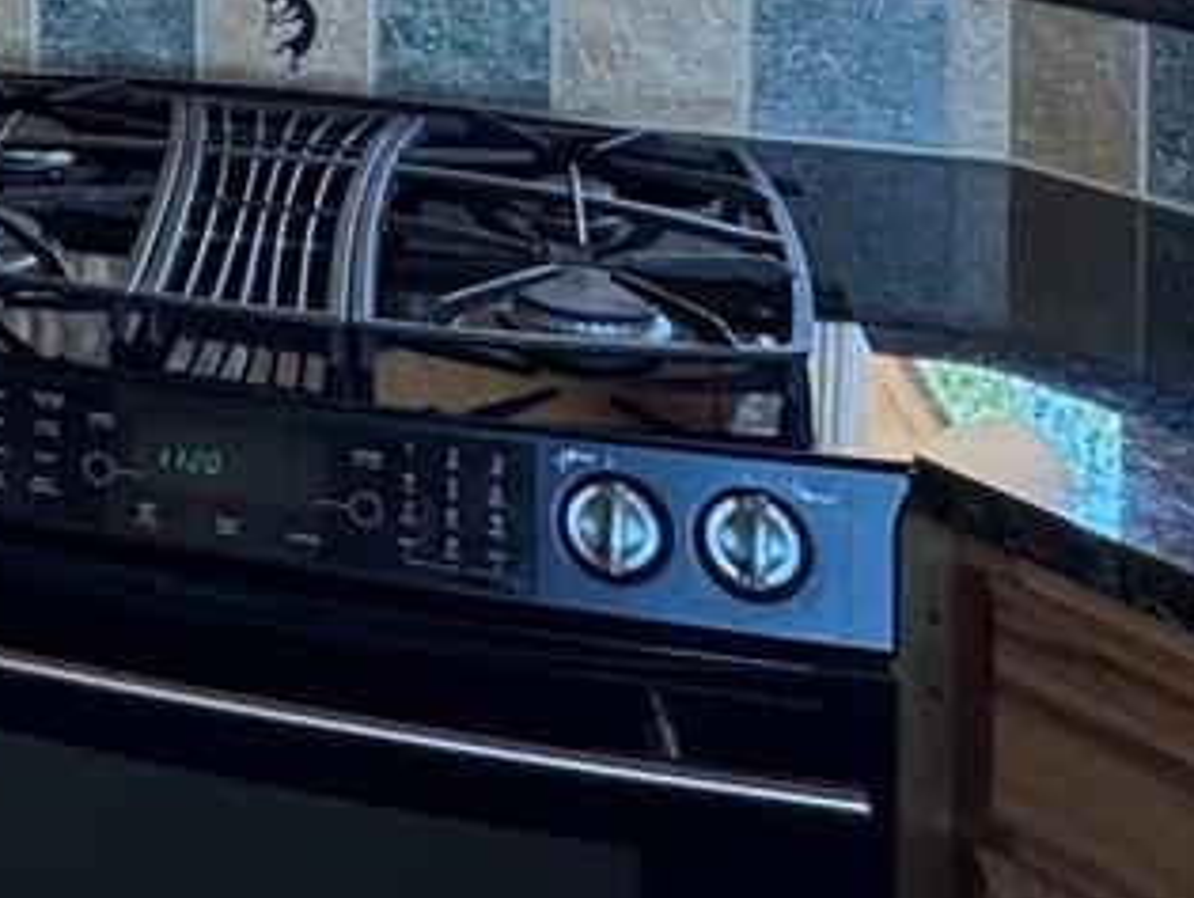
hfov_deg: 22.8
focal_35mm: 71
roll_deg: +0.1
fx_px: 2452
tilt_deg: -2.9
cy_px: -496
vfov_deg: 18.2
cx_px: -542
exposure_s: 1/99
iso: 250
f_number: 2.2
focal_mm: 2.22
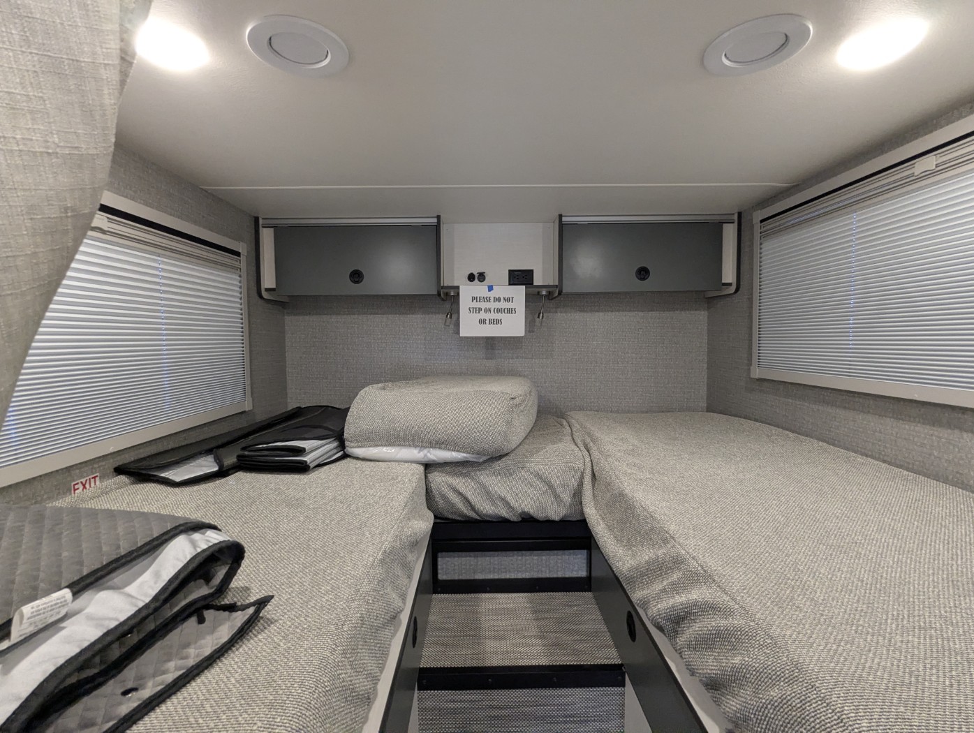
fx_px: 451
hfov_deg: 94.4
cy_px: 366
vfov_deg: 78.2
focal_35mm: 16
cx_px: 487
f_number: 2.2
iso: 409
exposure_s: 1/86.6
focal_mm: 2.35
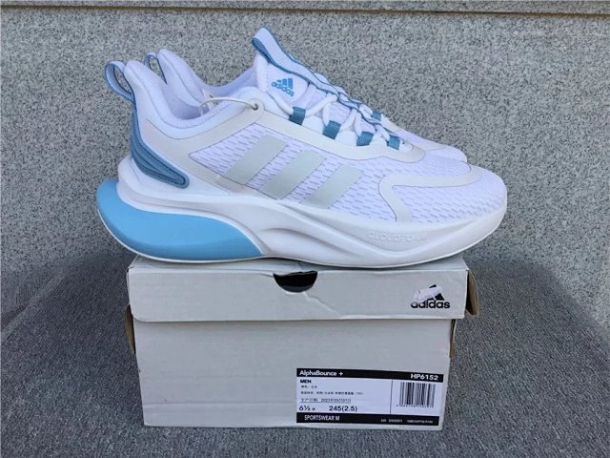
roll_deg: -0.3
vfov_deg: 45.4
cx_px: 305
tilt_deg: -20.7
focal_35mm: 31
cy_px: 229
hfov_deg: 58.4
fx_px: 546
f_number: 2.4
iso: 25
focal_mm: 3.3
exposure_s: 1/515
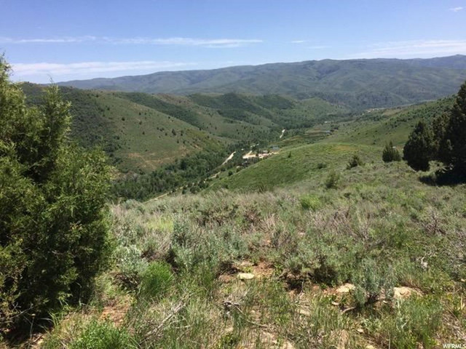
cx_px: 233
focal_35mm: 29
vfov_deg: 48.2
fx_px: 390
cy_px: 174
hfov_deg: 61.7
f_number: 2.2
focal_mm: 4.15
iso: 32
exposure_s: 1/2160
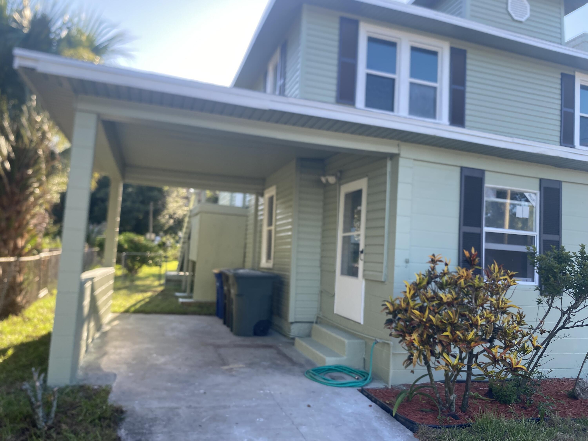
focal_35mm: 26
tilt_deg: +3.7
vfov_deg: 53.1
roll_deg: -3.3
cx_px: 294
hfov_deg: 67.3
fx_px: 442
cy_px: 220
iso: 32
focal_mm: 4.25
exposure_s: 1/412
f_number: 1.8
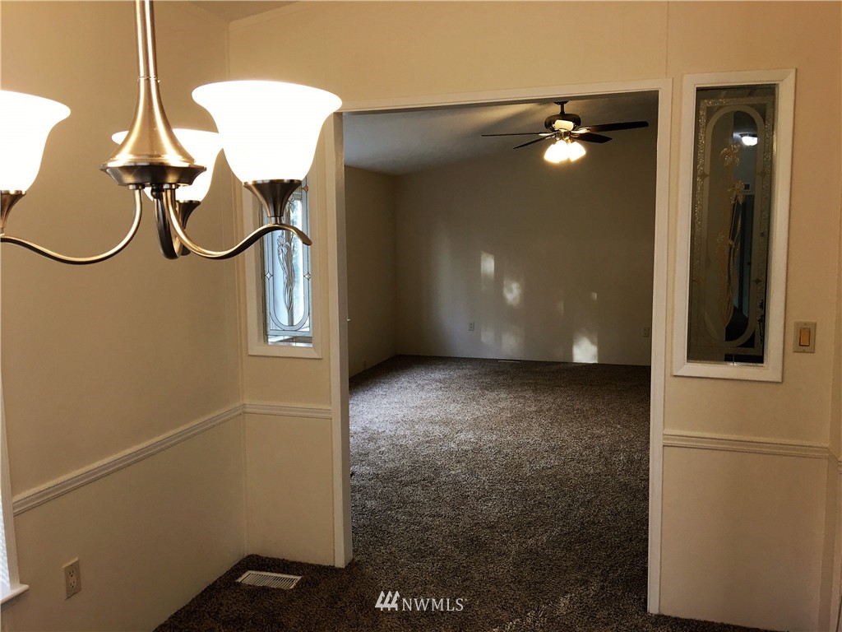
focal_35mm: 29
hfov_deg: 61.7
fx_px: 705
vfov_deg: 48.2
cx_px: 421
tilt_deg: -4.6
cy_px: 316
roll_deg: +1.3
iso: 25
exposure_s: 1/15
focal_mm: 4.15
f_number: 2.2
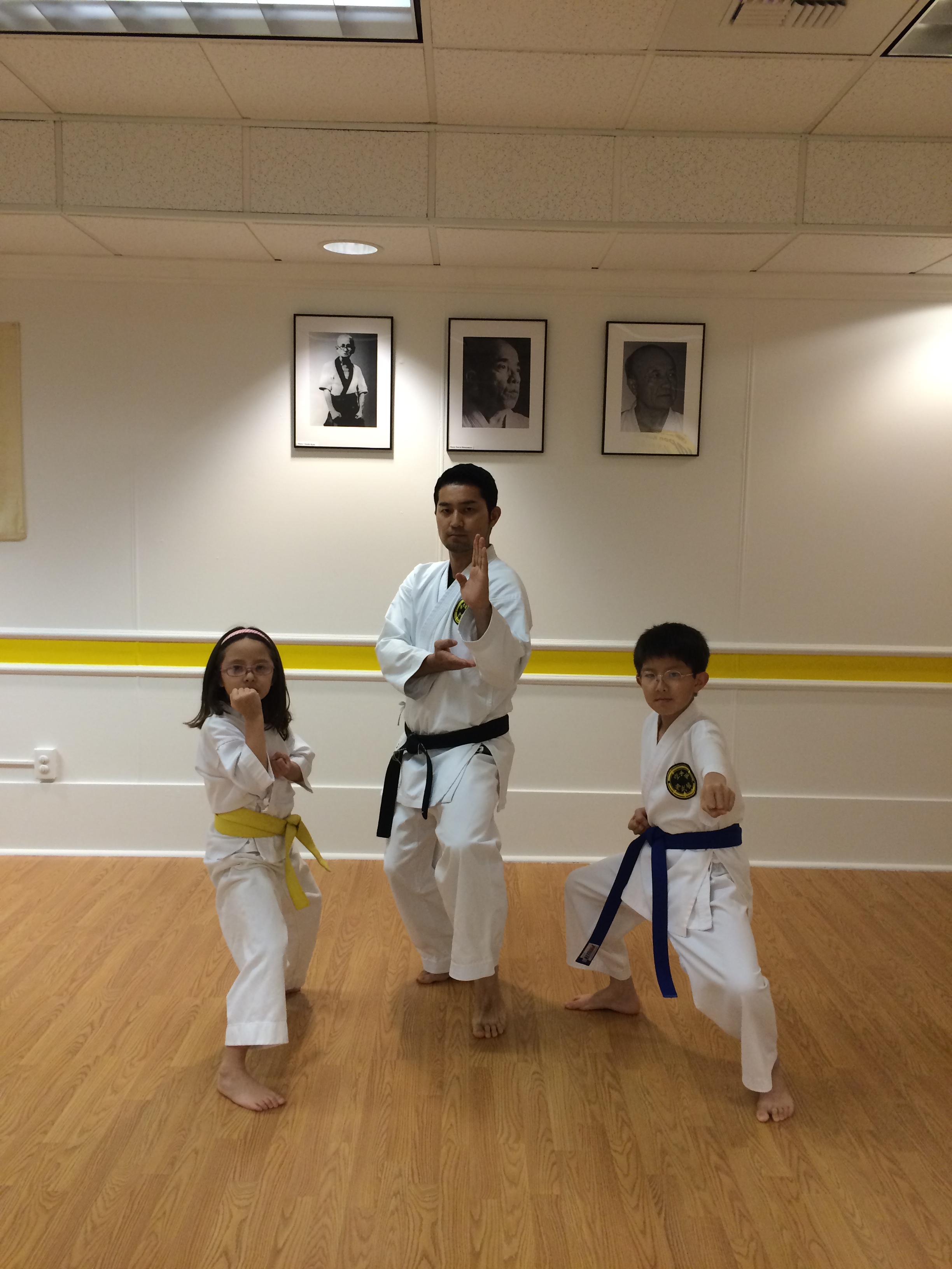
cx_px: 476
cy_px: 634
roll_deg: +0.4
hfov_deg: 48.2
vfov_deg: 61.7
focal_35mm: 29
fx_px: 1063
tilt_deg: -4.9
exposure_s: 1/33
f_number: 2.2
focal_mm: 4.15
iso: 64
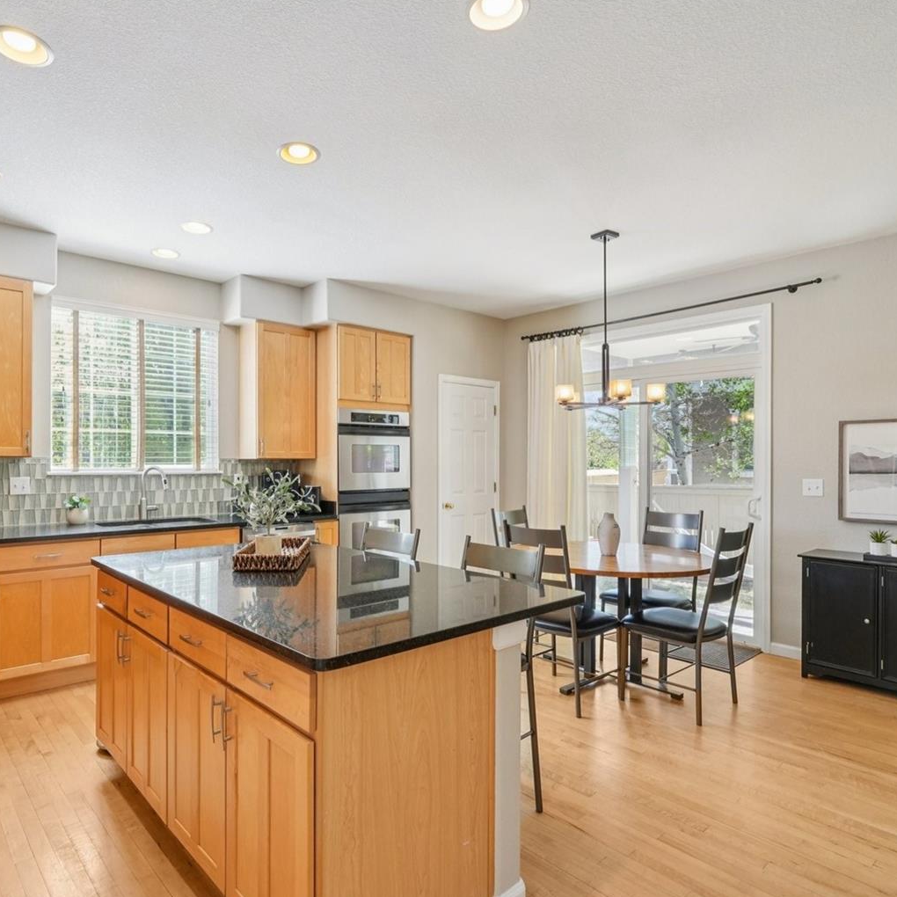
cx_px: 375
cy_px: 463
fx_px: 586
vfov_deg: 74.8
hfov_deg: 74.3
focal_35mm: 20
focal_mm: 10
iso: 800
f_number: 8
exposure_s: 1/13
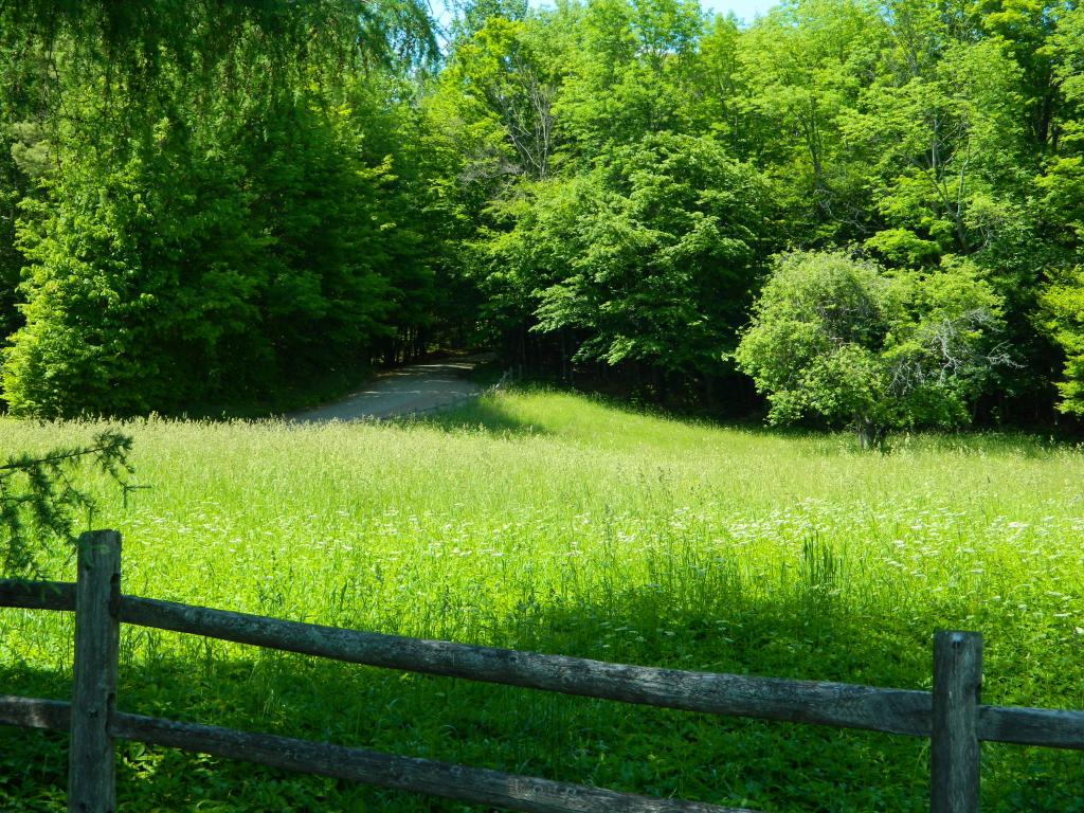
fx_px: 1785
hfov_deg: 33.8
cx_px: 542
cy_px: 406
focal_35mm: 57
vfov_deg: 25.7
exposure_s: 1/400
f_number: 3.8
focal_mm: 10.2
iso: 140
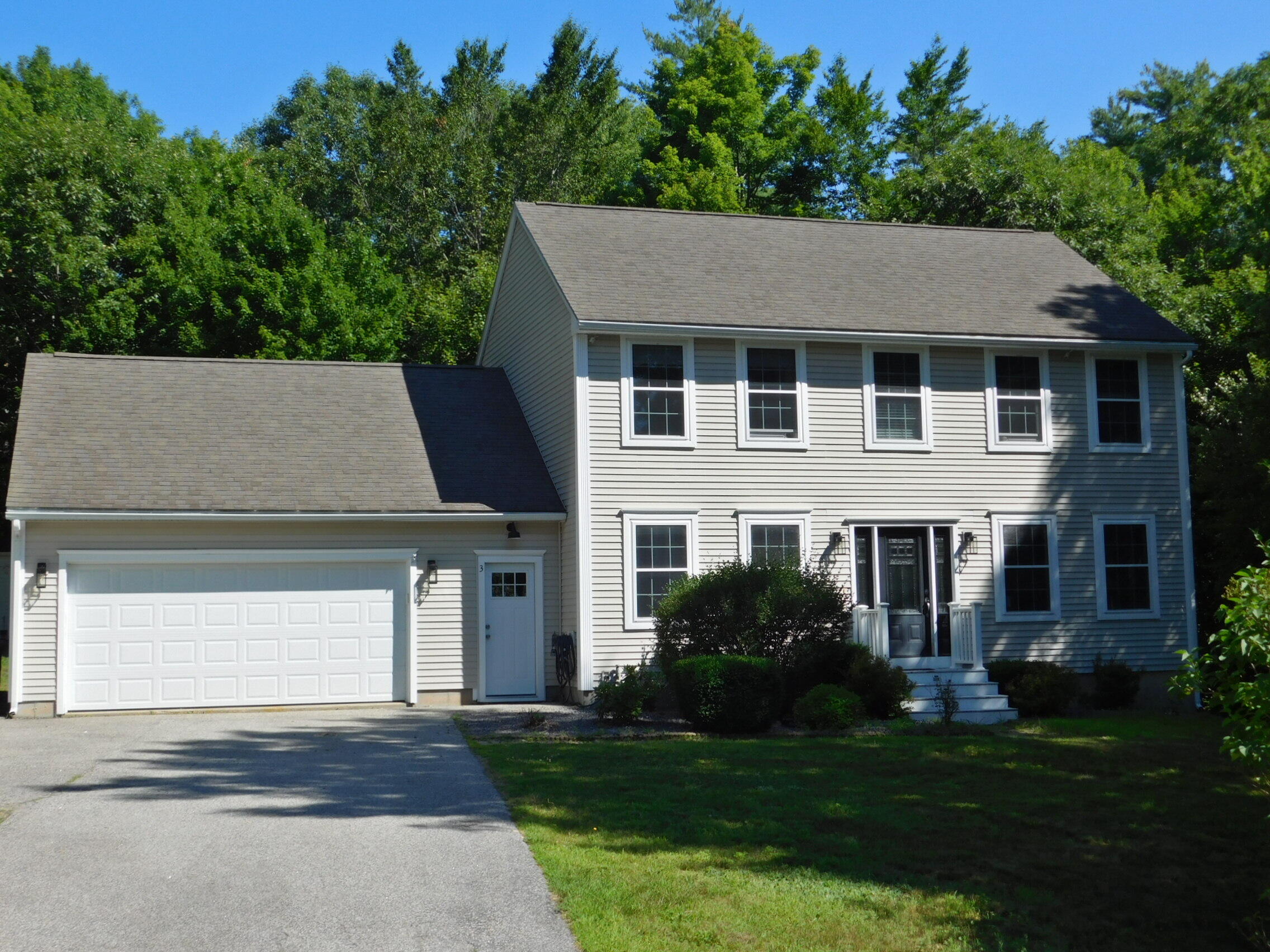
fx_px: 1651
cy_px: 476
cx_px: 635
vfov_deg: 32.2
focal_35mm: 45
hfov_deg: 42.1
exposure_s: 1/1250
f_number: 3.7
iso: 125
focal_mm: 8
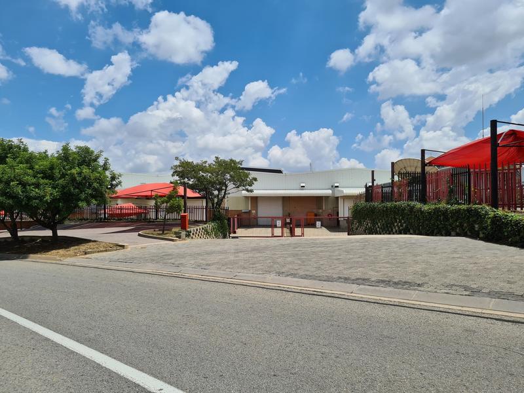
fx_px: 394
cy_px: 196
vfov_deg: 53.1
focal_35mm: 26
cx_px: 262
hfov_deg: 67.3
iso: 50
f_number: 1.8
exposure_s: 1/4400
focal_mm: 5.4
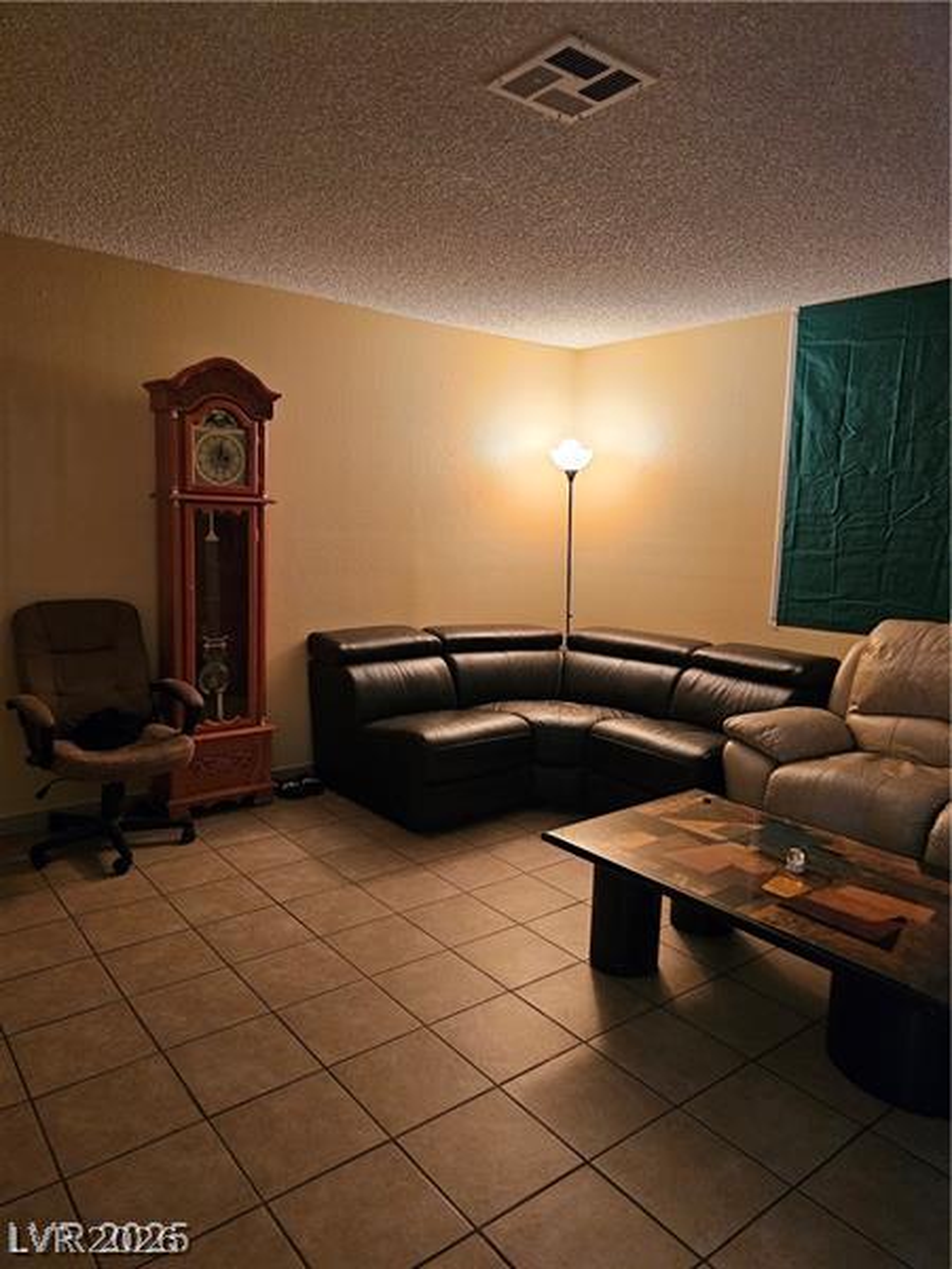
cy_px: 634
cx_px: 476
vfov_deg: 73.9
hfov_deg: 58.9
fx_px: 843
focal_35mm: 23
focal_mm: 6.3
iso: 640
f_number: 1.7
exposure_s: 1/40
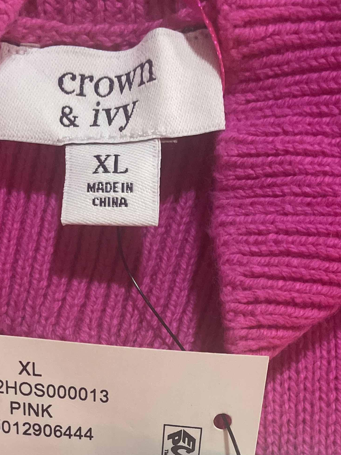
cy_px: 465
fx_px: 709
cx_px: 139
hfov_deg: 27.0
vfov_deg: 32.4
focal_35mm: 54
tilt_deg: -84.9
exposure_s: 1/50
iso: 320
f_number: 1.6
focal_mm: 4.2
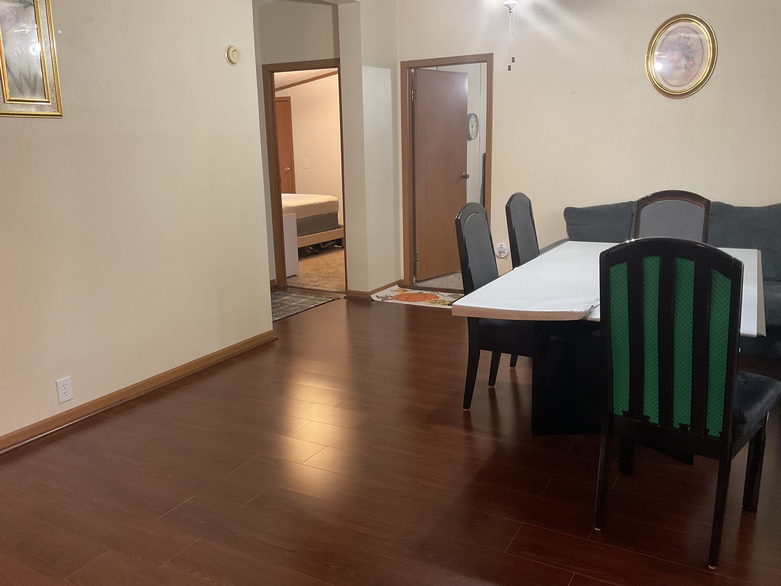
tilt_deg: -12.4
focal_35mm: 29
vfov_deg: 48.2
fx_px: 654
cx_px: 390
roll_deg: +0.5
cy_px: 293
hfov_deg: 61.7
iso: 250
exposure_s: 1/40
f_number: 1.8
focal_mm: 3
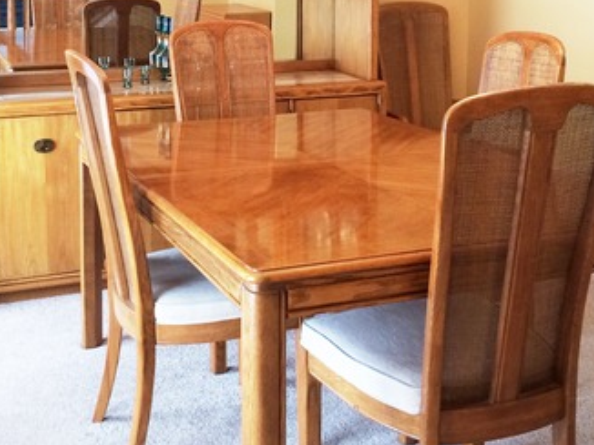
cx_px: 282
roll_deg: +1.6
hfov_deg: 33.8
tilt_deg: -7.5
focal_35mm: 57
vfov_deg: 25.1
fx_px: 977
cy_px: 80
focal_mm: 4.15
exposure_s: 1/30
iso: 50
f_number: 2.2
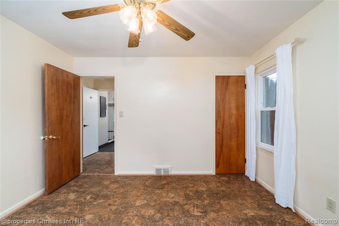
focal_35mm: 15
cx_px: 170
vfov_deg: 77.3
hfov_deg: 100.4
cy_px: 113
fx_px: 141
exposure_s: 1/125
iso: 800
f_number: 5.6
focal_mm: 10
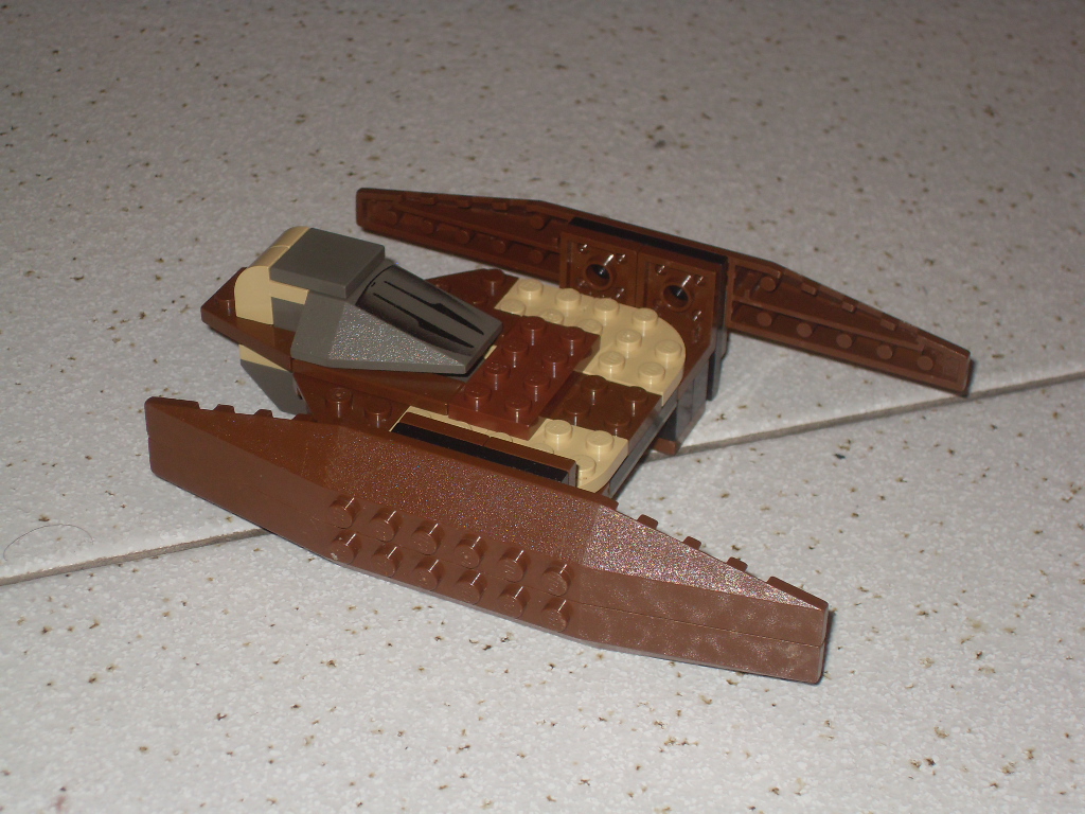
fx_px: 2633
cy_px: 407
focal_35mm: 84
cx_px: 542
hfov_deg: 23.3
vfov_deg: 17.6
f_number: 4.4
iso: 100
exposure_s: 1/90
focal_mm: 13.5
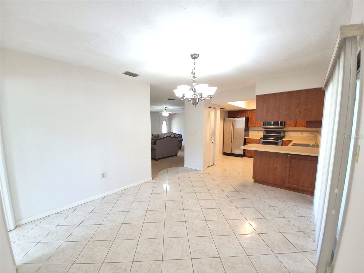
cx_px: 182
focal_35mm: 13
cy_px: 136
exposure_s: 1/60
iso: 200
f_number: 2.2
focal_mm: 1.74
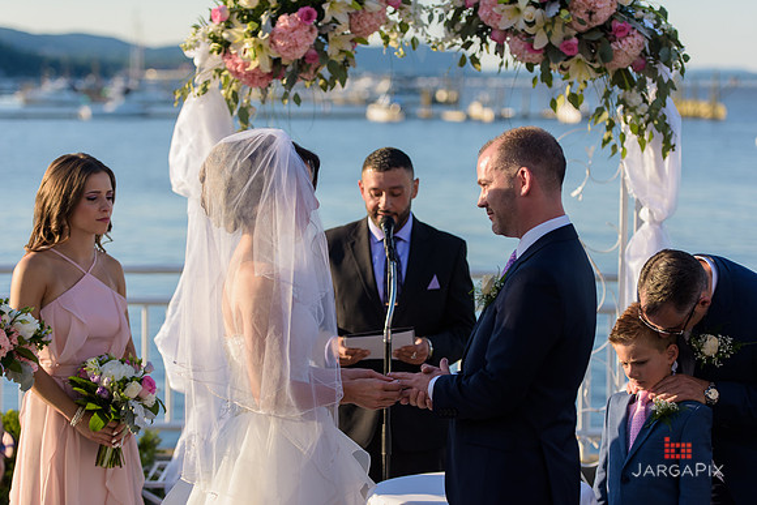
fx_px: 1893
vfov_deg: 15.2
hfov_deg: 22.6
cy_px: 252
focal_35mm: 90
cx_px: 378
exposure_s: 1/1600
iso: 200
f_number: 3.2
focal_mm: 90
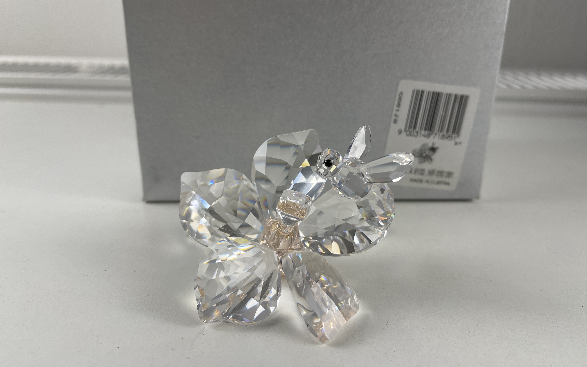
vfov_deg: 45.7
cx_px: 294
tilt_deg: -19.2
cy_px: 143
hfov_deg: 68.4
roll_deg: -1.8
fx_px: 432
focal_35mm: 27
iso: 32
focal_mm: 5.1
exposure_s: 1/173
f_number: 1.6
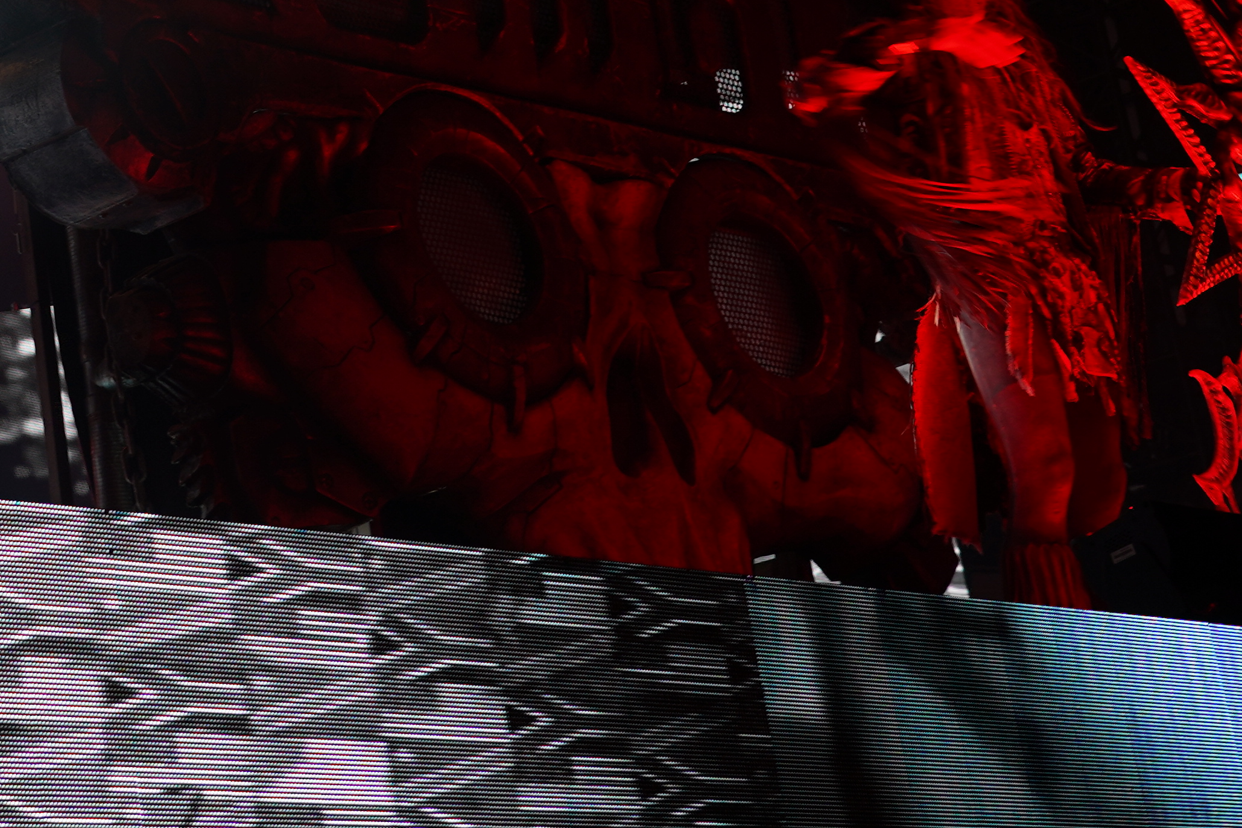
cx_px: 57
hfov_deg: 19.5
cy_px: -320
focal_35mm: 102
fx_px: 3519
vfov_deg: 12.9
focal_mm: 35
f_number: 4.5
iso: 100
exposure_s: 1/60
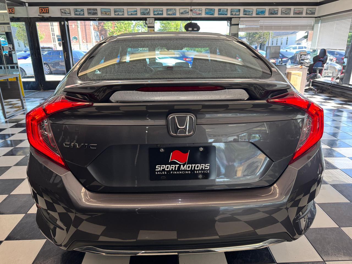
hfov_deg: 71.6
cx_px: 176
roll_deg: -0.2
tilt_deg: -18.0
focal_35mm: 24
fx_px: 244
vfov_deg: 56.8
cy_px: 132
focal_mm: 6.76
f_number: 1.78
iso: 100
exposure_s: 1/120
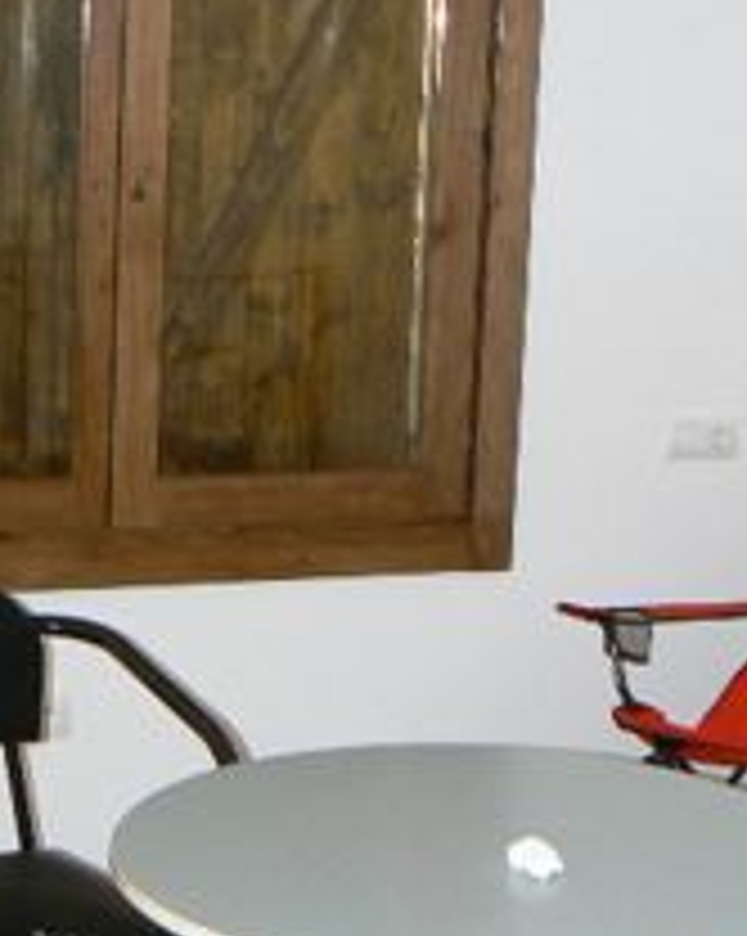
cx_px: 313
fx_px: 2491
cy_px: 536
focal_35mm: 90
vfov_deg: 21.3
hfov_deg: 17.0
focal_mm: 6
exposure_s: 1/30
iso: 125
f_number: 2.8
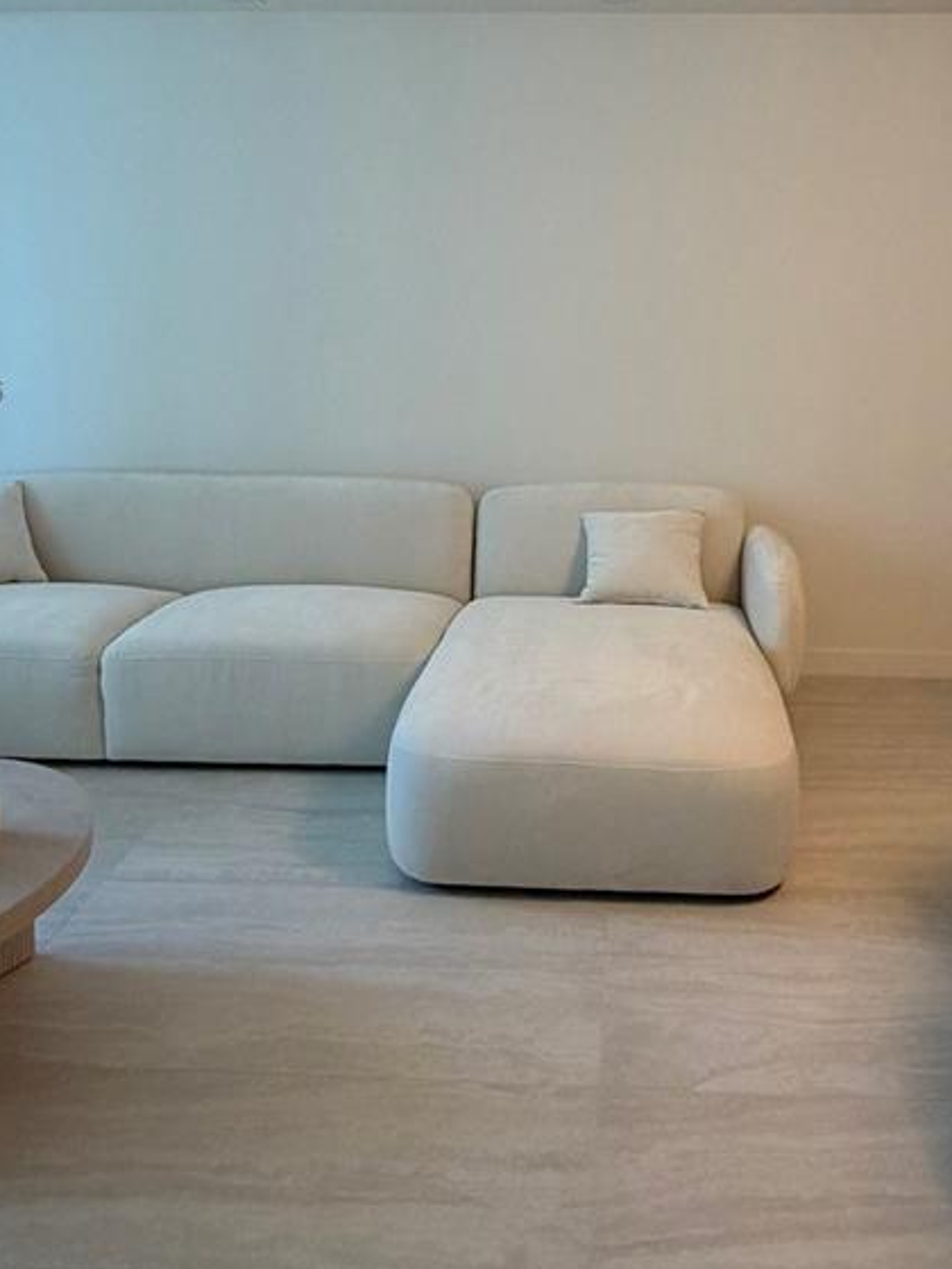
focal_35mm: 30
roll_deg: -0.7
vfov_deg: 58.2
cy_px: 392
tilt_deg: -5.3
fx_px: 1100
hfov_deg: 46.3
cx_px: 601
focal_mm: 2.22
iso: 200
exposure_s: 1/60
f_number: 2.2
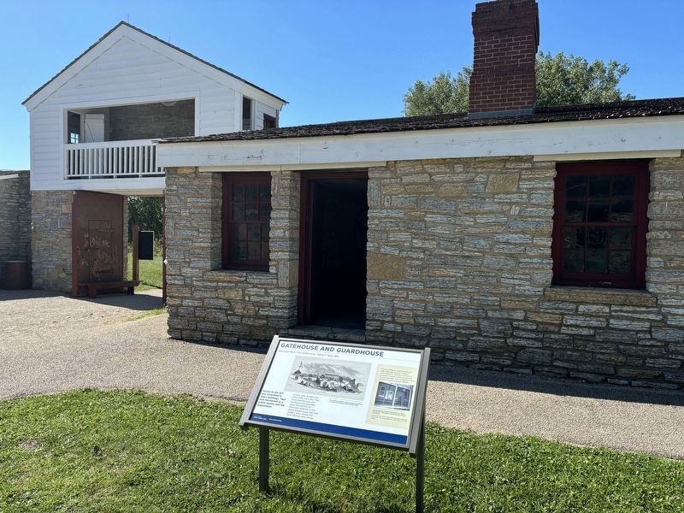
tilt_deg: -3.3
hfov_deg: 67.3
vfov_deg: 53.1
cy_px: 256
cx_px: 342
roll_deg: -0.5
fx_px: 514
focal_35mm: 26
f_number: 1.6
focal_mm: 5.96
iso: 50
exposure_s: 1/2451
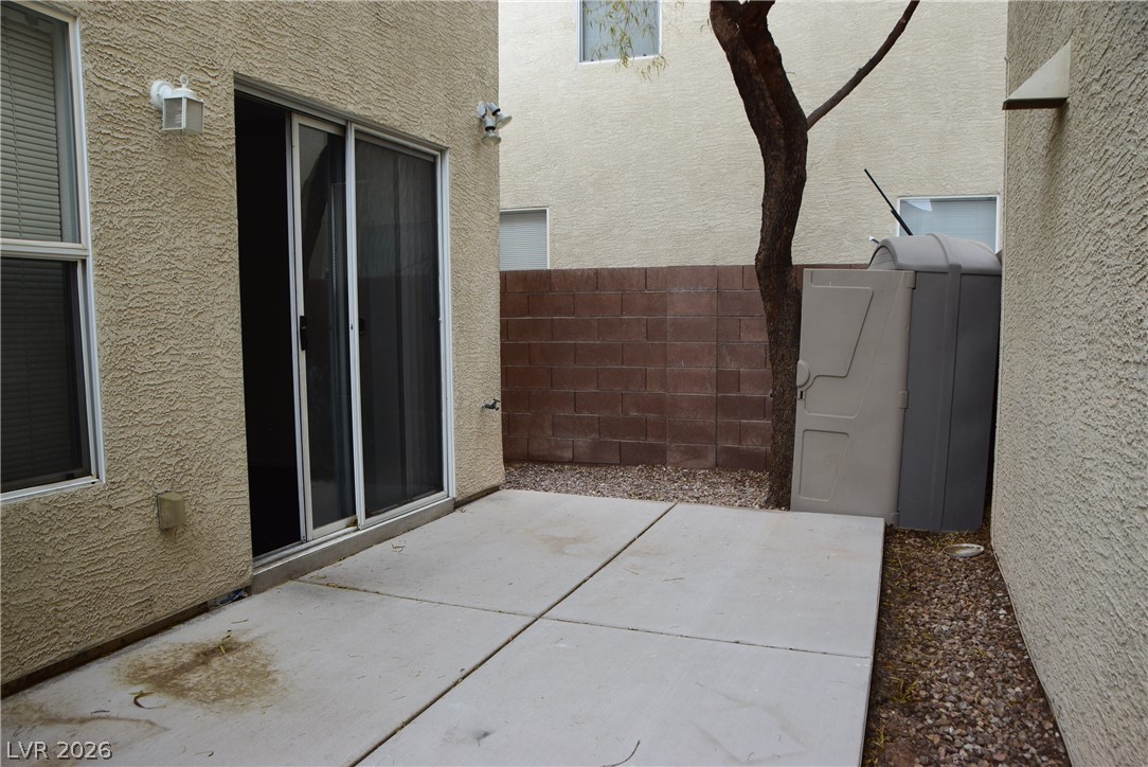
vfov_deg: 48.0
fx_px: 861
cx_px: 574
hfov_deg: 67.4
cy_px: 384
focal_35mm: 27
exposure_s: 1/250
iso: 400
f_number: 10
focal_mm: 18
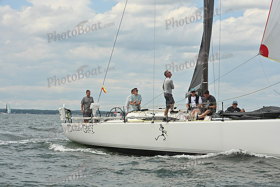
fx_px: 545
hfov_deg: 28.8
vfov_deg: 19.5
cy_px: 94
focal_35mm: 70
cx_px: 140
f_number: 14
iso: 320
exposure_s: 1/800
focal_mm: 70
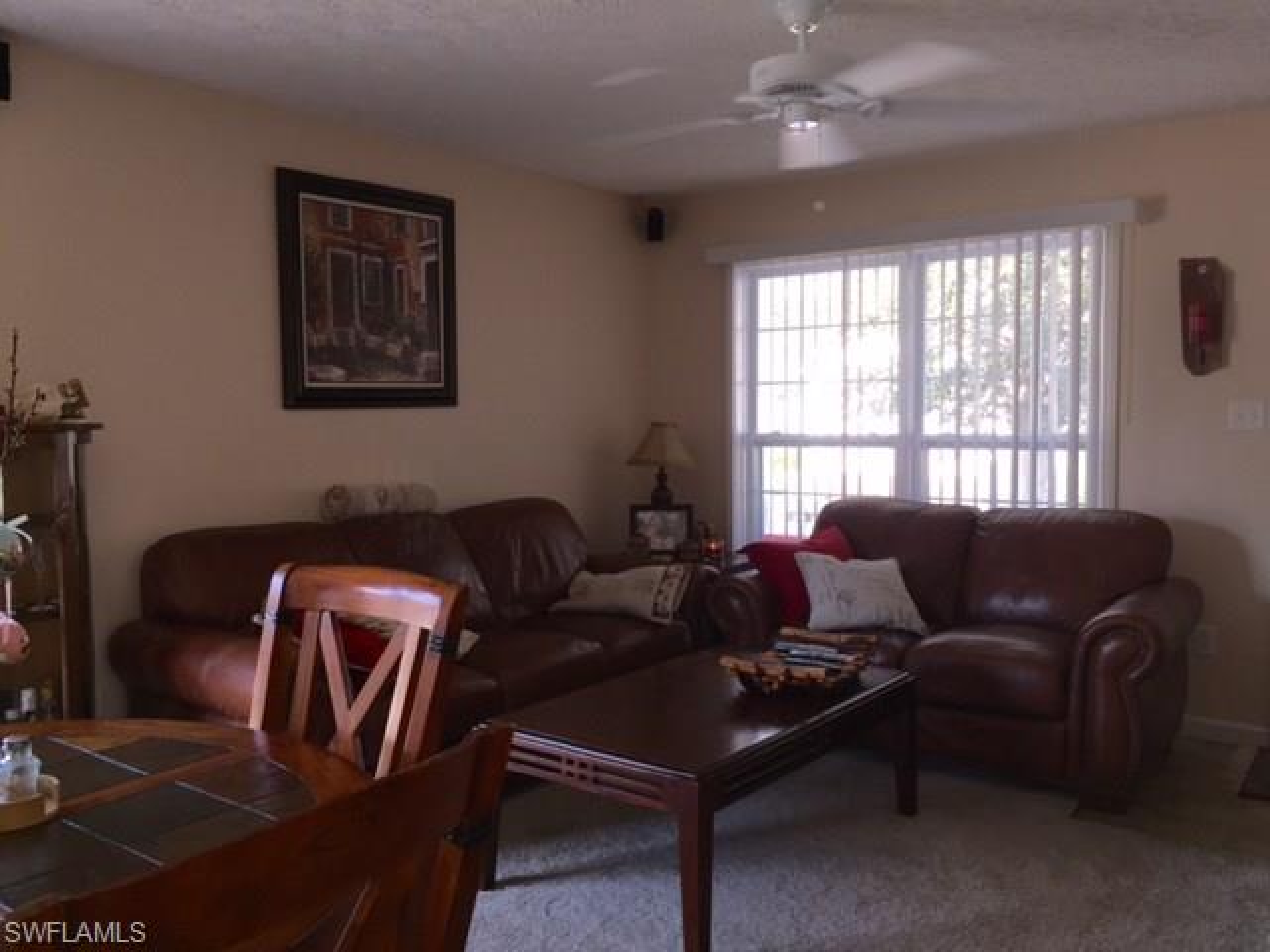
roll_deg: -0.5
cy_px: 476
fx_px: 1064
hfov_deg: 61.7
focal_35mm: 29
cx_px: 635
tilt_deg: -5.0
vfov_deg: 48.2
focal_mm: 4.15
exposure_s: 1/57
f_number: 2.2
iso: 32
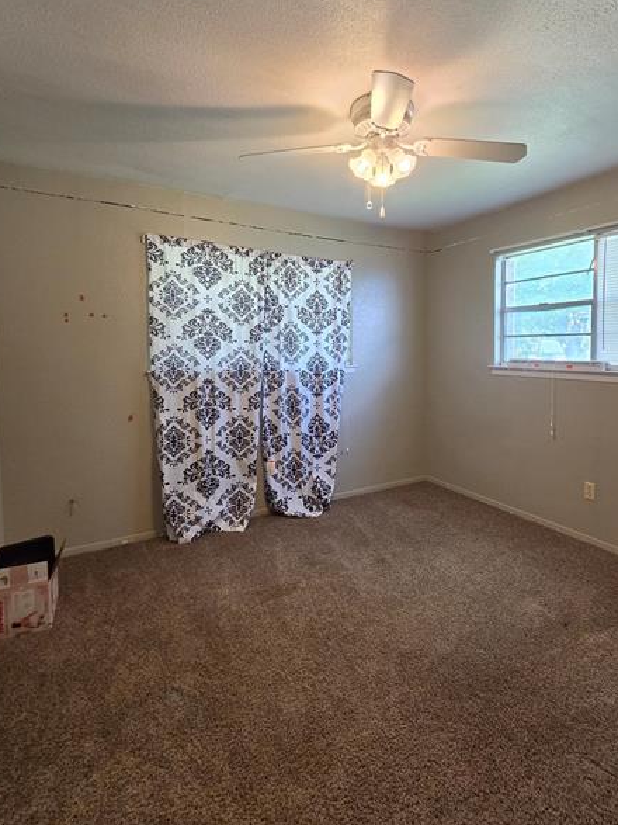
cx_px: 364
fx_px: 405
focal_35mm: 17
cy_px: 370
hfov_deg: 74.1
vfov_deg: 90.7
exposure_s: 1/120
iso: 320
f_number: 2.2
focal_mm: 2.2
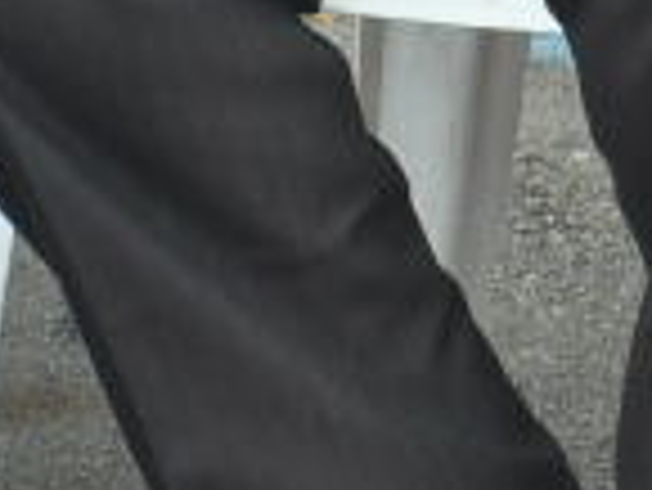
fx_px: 11084
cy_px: -832
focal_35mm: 588
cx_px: 2131
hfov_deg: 3.3
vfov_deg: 2.5
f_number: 8
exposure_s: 1/80
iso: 250
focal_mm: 58
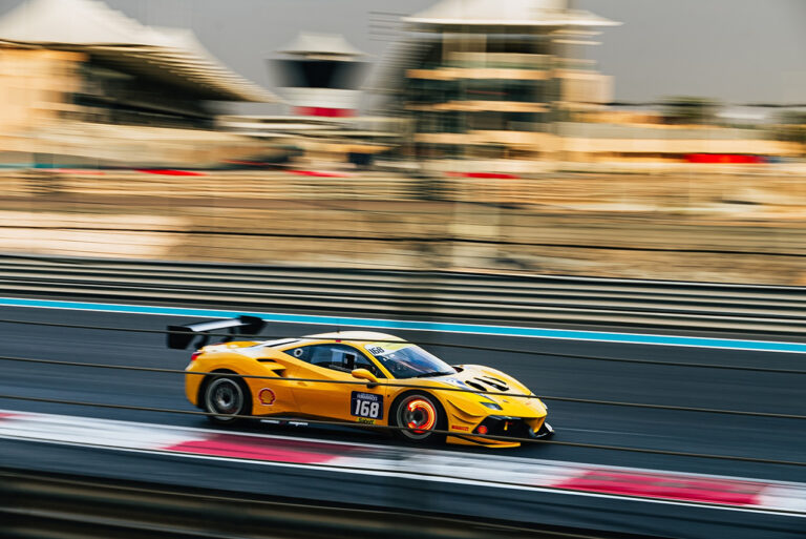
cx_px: 403
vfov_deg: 18.2
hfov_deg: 27.0
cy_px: 270
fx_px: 1680
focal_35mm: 75
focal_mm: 75
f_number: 9
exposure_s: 1/80
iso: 160
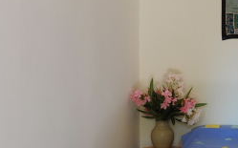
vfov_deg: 15.1
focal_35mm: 86
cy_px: 71
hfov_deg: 22.4
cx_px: 279
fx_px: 557
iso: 800
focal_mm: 35
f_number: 6.3
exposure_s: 1/25
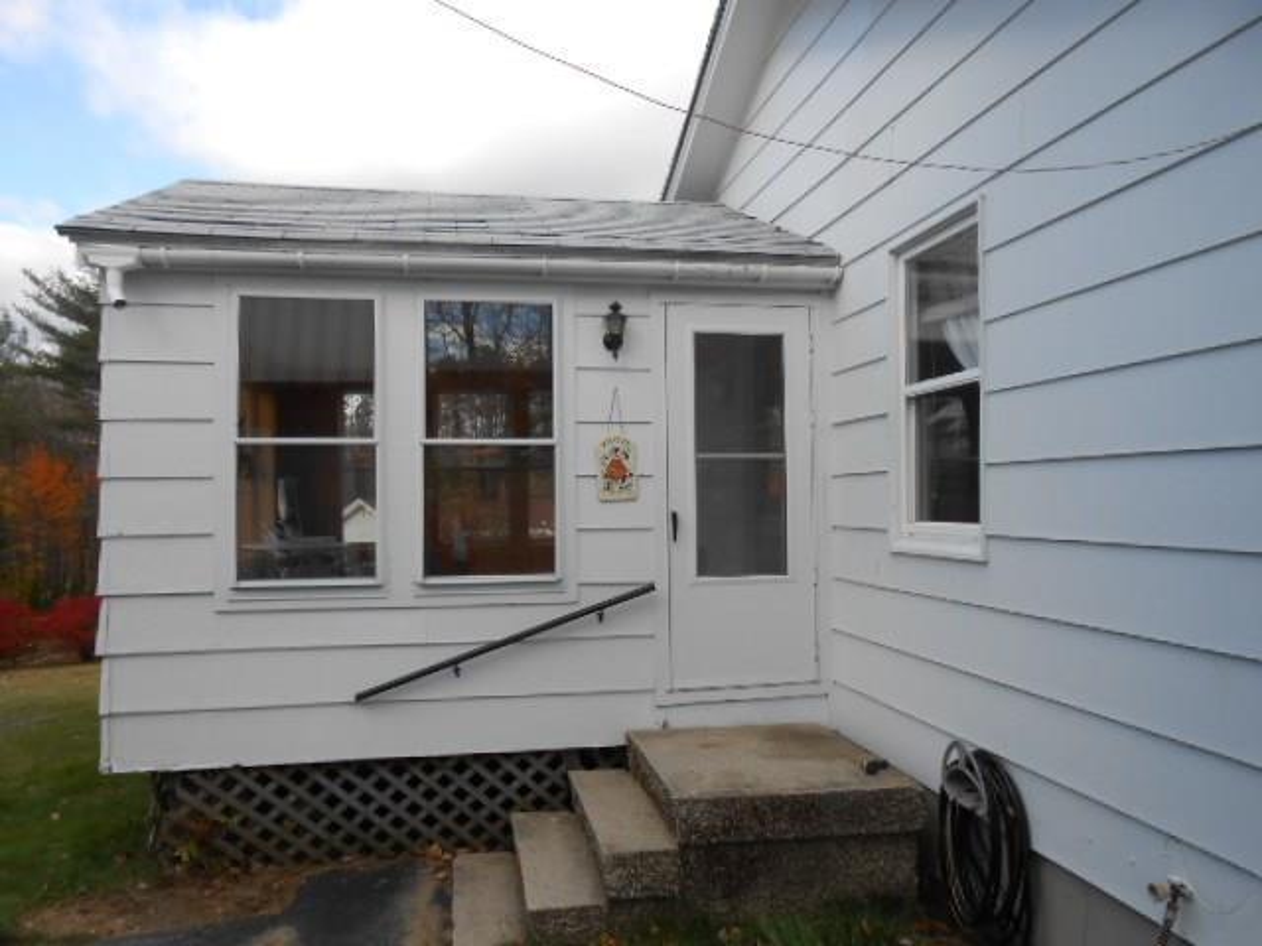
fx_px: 948
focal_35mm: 26
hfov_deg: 67.3
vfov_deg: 53.1
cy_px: 473
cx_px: 631
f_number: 3.5
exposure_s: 1/320
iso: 80
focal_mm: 4.6
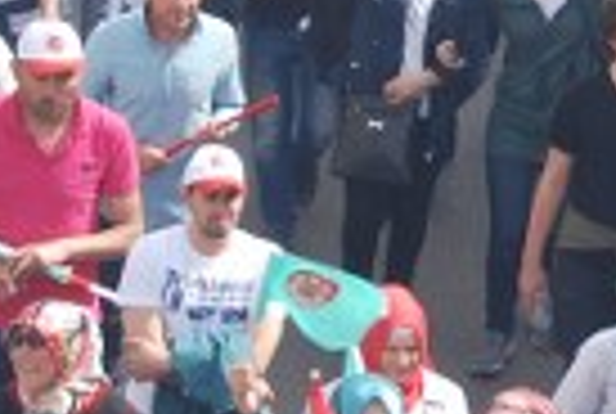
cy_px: 166
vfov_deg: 4.4
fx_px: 5419
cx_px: 782
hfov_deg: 6.5
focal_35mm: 316
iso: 100
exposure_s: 1/160
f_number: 6.3
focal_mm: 36
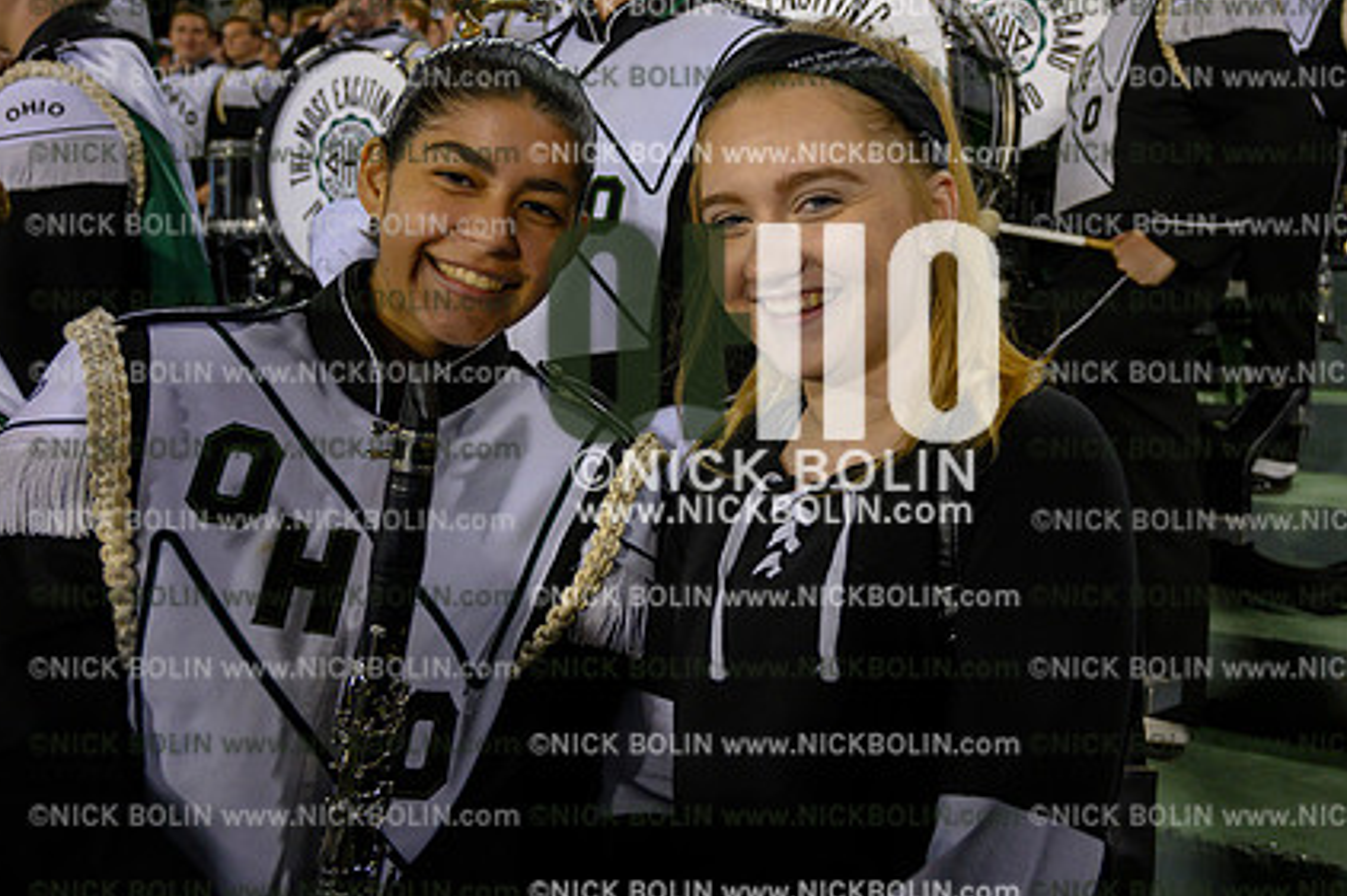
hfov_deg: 57.0
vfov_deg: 39.8
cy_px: 375
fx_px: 1234
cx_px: 772
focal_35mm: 33
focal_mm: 24
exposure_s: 1/250
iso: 2000
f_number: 4
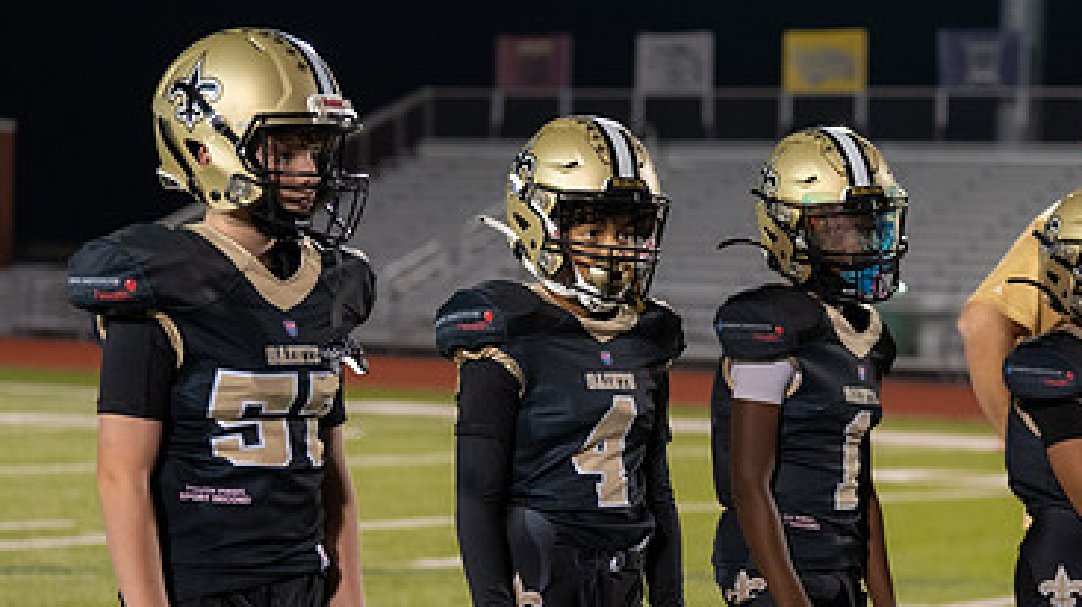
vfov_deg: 10.4
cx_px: 725
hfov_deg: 18.4
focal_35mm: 116
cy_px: 494
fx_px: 3326
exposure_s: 1/320
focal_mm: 70
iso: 2500
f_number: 2.8
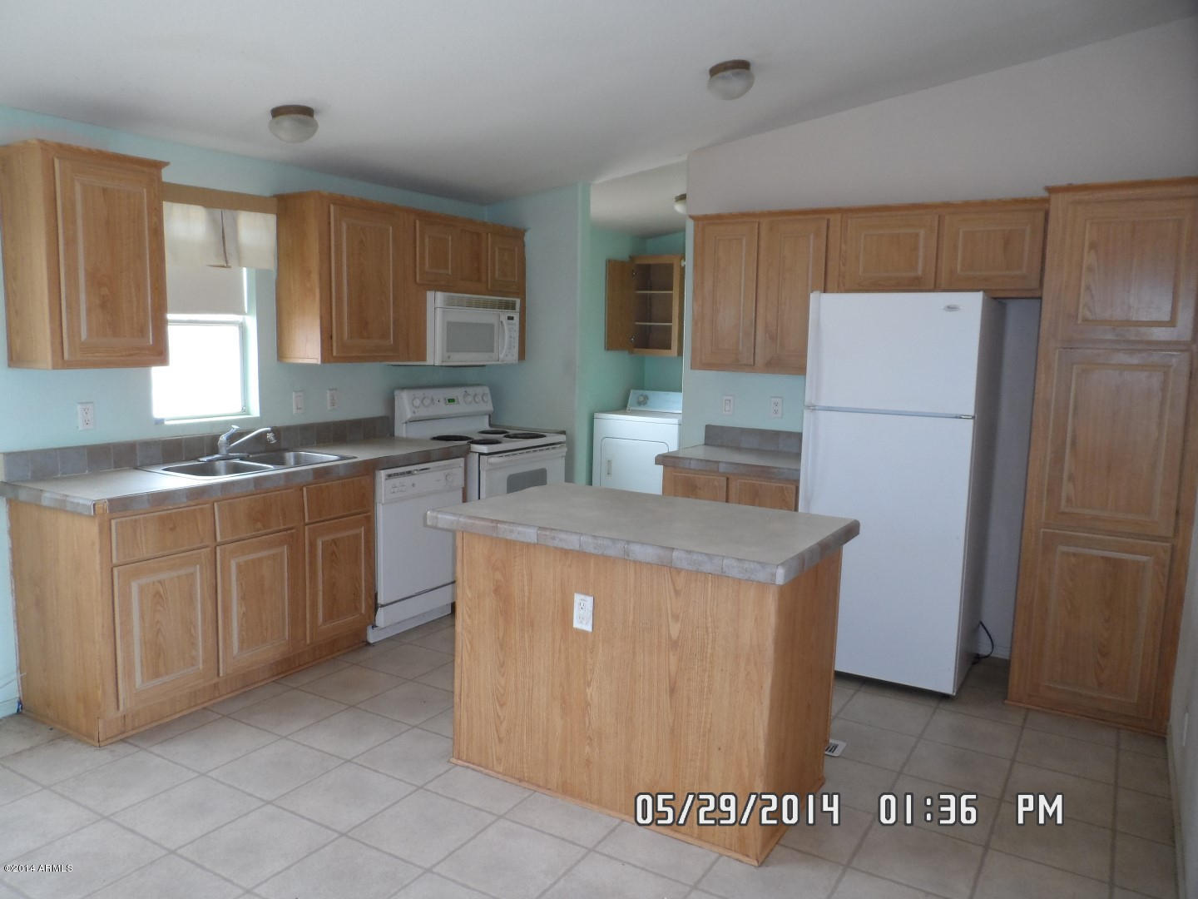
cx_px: 599
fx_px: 831
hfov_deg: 71.6
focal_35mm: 24
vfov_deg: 56.8
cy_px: 450
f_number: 3.2
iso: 120
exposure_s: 1/30
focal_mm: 4
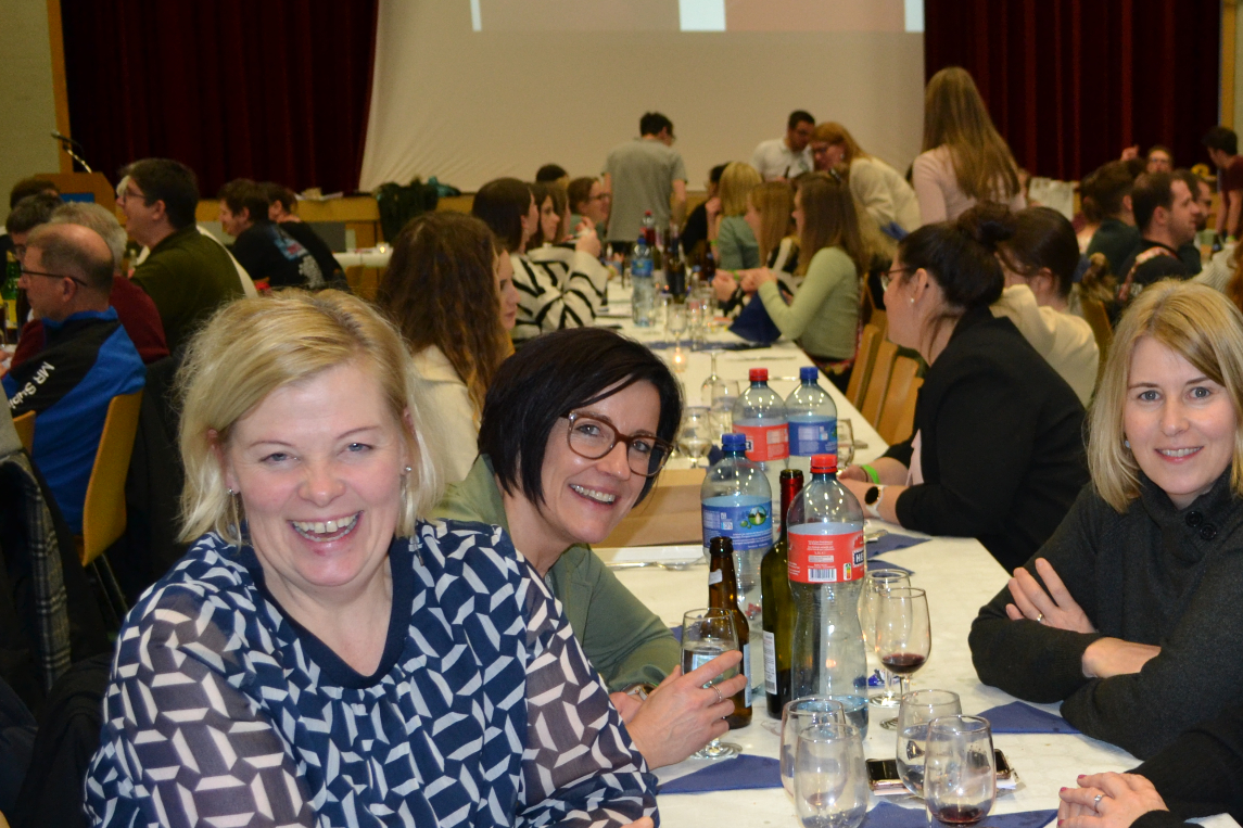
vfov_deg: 22.9
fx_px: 2037
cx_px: 1073
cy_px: 569
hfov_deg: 32.6
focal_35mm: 59
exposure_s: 1/60
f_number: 3.8
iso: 800
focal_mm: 22
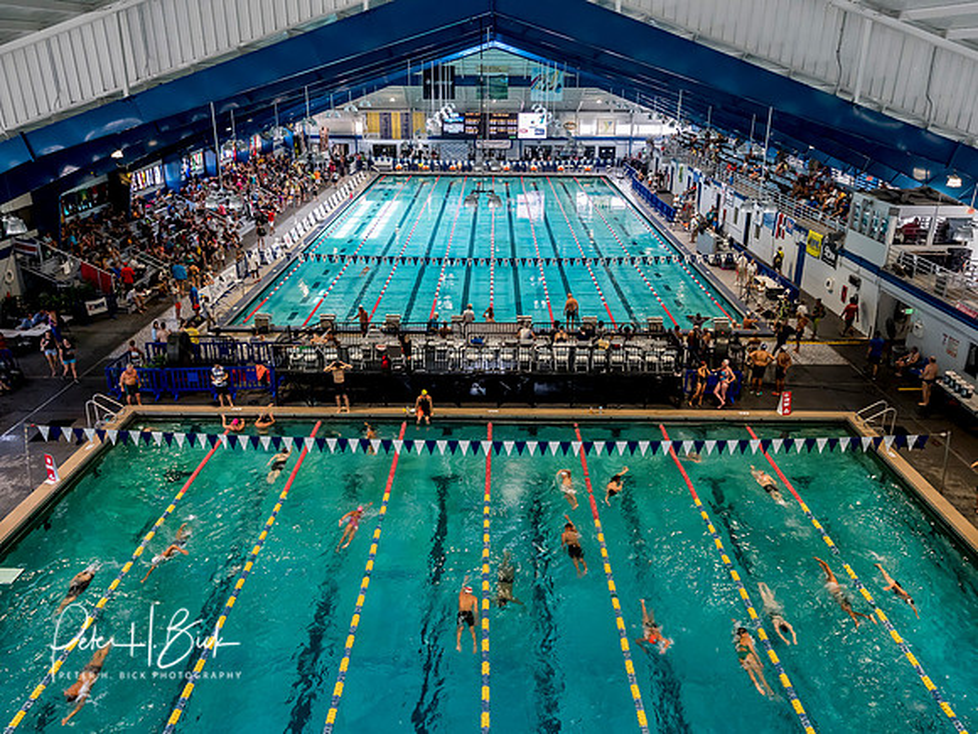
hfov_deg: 63.4
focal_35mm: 28
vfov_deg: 49.7
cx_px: 489
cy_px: 367
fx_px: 791
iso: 1600
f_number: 5.6
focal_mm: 14
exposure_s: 1/80
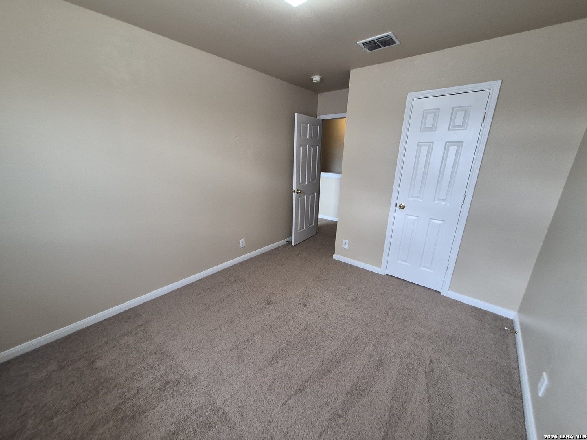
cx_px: 294
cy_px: 220
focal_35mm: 13
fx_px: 220
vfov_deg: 89.9
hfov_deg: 106.2
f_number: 2.2
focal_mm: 1.74
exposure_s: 1/60
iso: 200
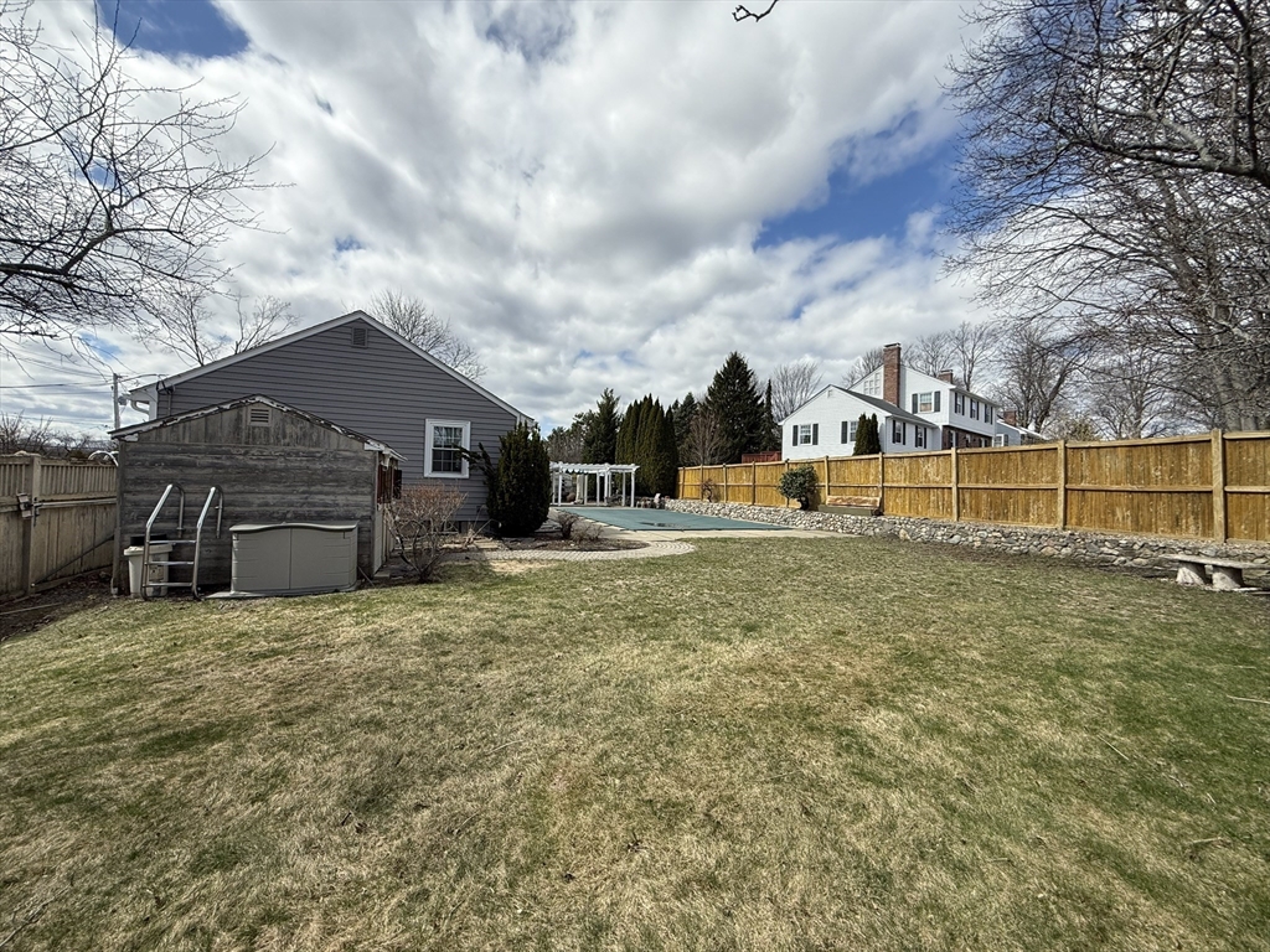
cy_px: 476
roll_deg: -1.4
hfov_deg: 102.1
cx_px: 635
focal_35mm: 14
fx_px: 514
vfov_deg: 85.7
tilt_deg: +4.5
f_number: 2.2
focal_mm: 2.22
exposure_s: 1/2410
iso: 50
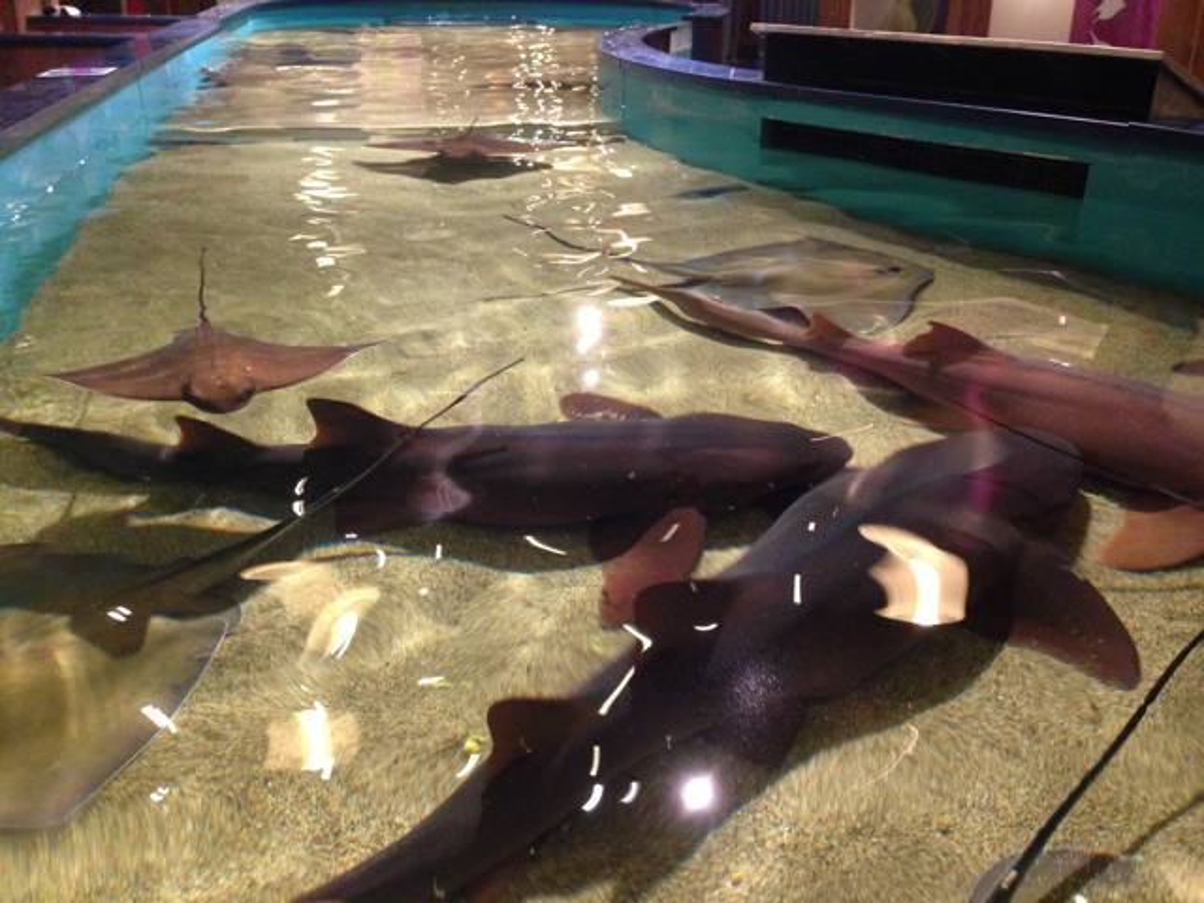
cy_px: 452
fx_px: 1148
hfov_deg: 55.4
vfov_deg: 42.9
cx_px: 602
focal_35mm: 33
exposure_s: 1/20
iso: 400
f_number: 2.4
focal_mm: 4.13
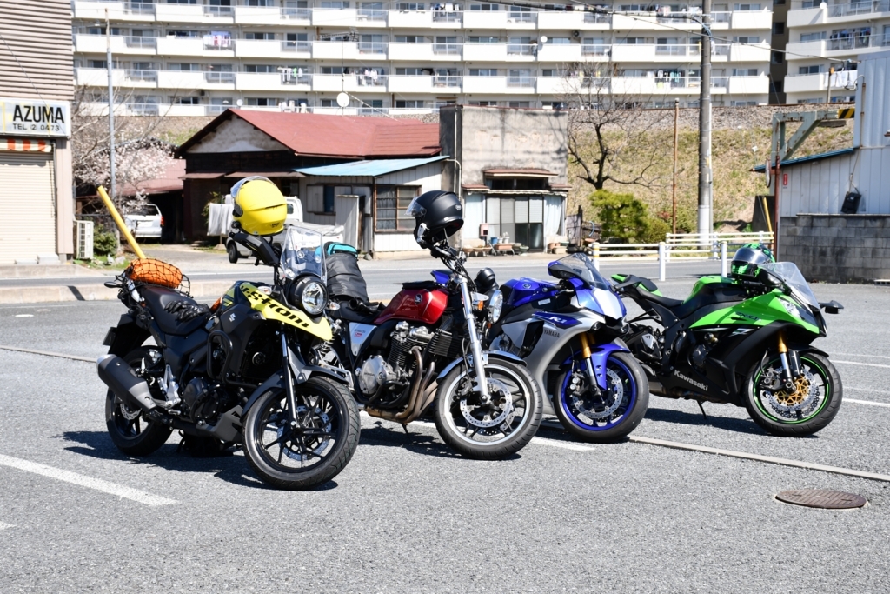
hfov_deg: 33.4
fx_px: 1483
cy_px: 297
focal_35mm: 60
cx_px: 445
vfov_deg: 22.6
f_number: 8
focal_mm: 40
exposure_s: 1/250
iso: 100
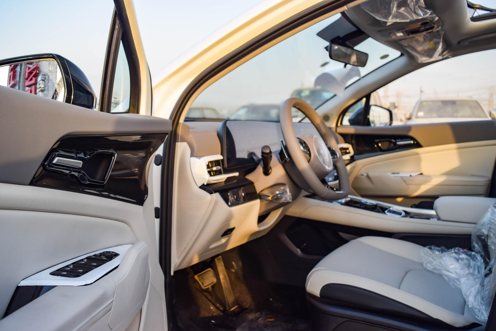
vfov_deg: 41.7
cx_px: 248
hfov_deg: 59.5
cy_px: 166
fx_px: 434
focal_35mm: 32
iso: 400
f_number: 5.6
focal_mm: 21
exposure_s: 1/125
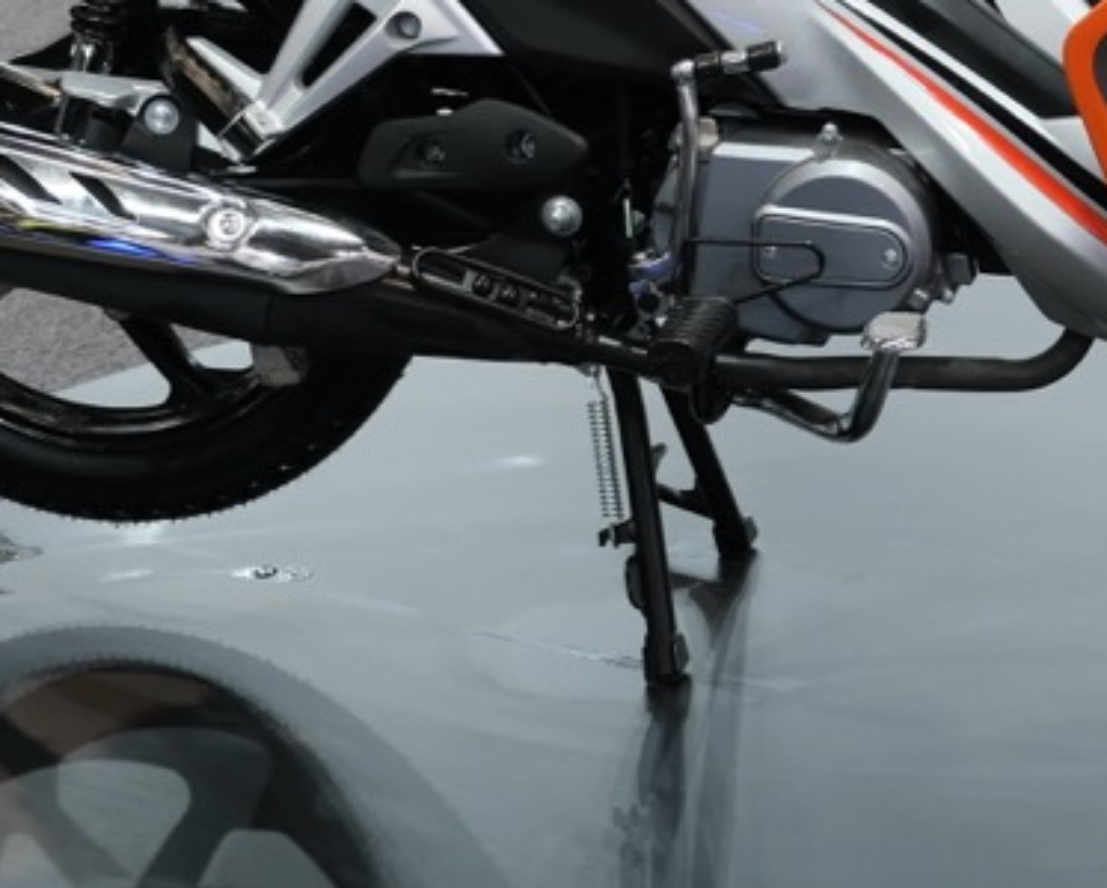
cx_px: 852
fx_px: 3377
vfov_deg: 14.7
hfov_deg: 18.5
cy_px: 10
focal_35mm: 103
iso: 500
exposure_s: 1/100
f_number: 3.2
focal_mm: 21.4
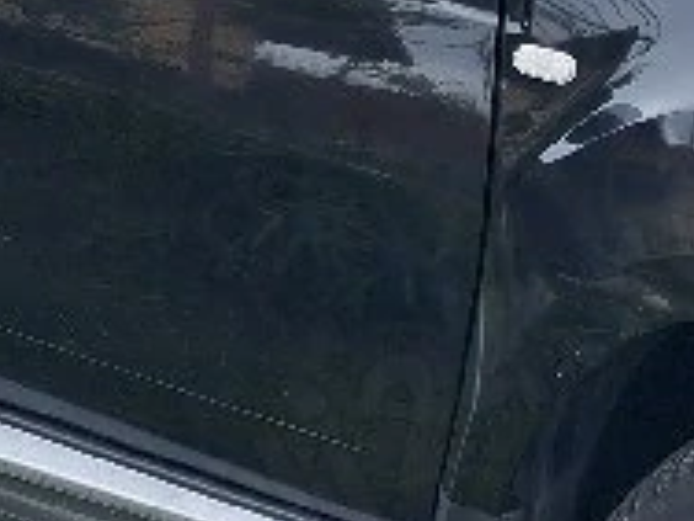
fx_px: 2887
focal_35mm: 144
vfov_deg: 9.7
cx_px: -347
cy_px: -466
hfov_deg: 13.0
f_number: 1.8
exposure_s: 1/286
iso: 25
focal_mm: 4
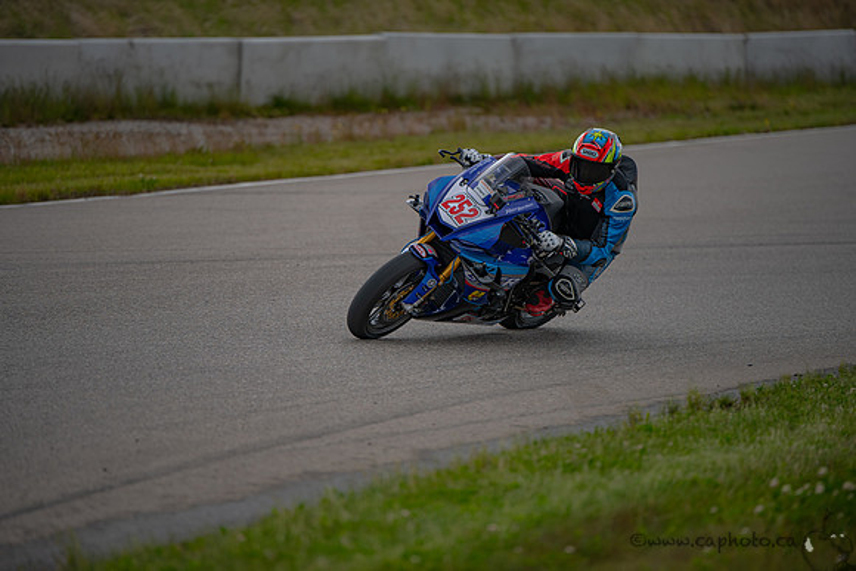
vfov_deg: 6.9
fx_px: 4756
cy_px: 286
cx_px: 428
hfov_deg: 10.3
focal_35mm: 200
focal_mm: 200
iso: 100
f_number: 2.8
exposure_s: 1/1600
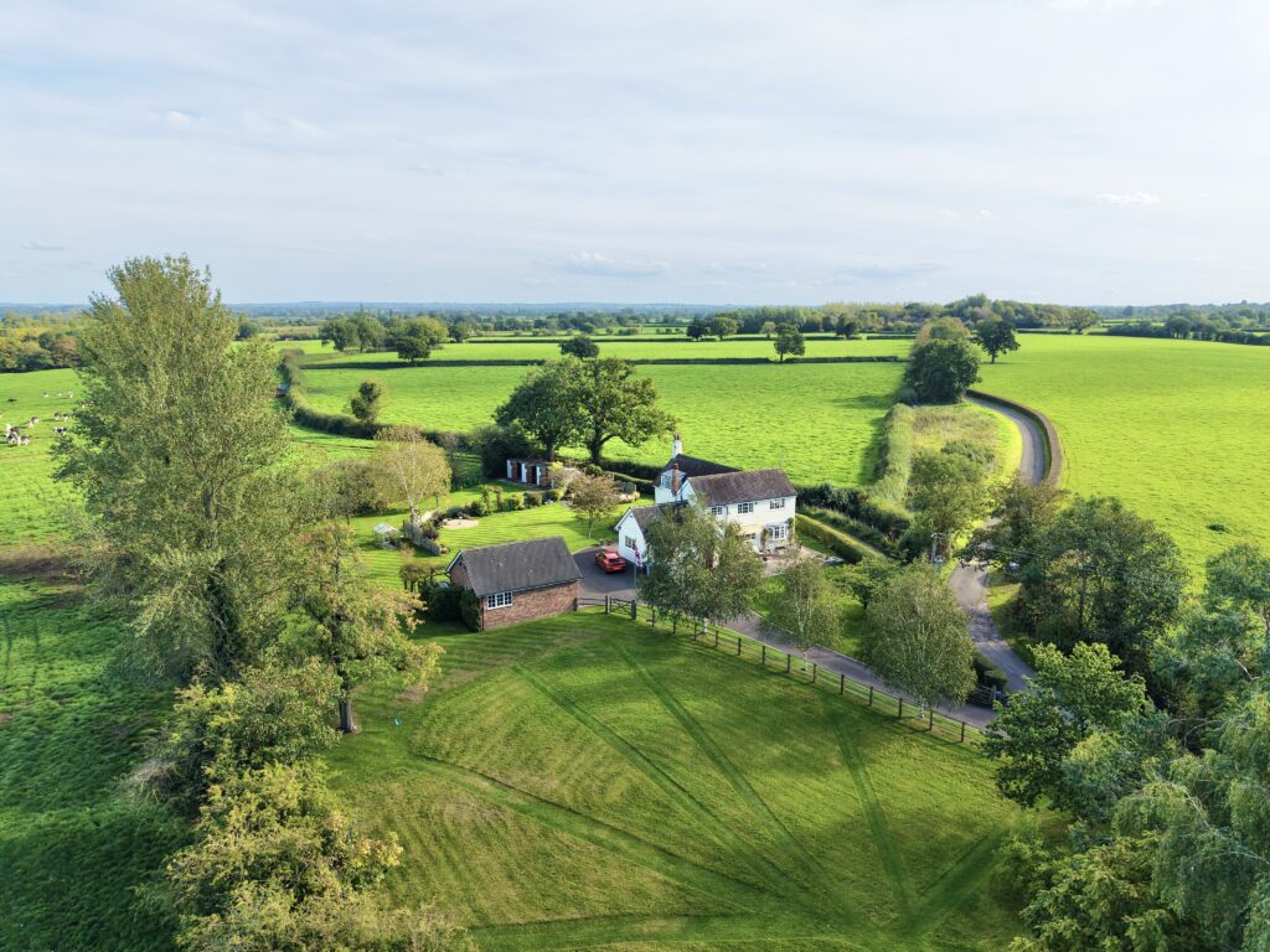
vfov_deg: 56.8
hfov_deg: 71.6
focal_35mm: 24
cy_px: 476
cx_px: 635
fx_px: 881
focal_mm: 8.67
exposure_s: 1/5000
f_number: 1.8
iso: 400
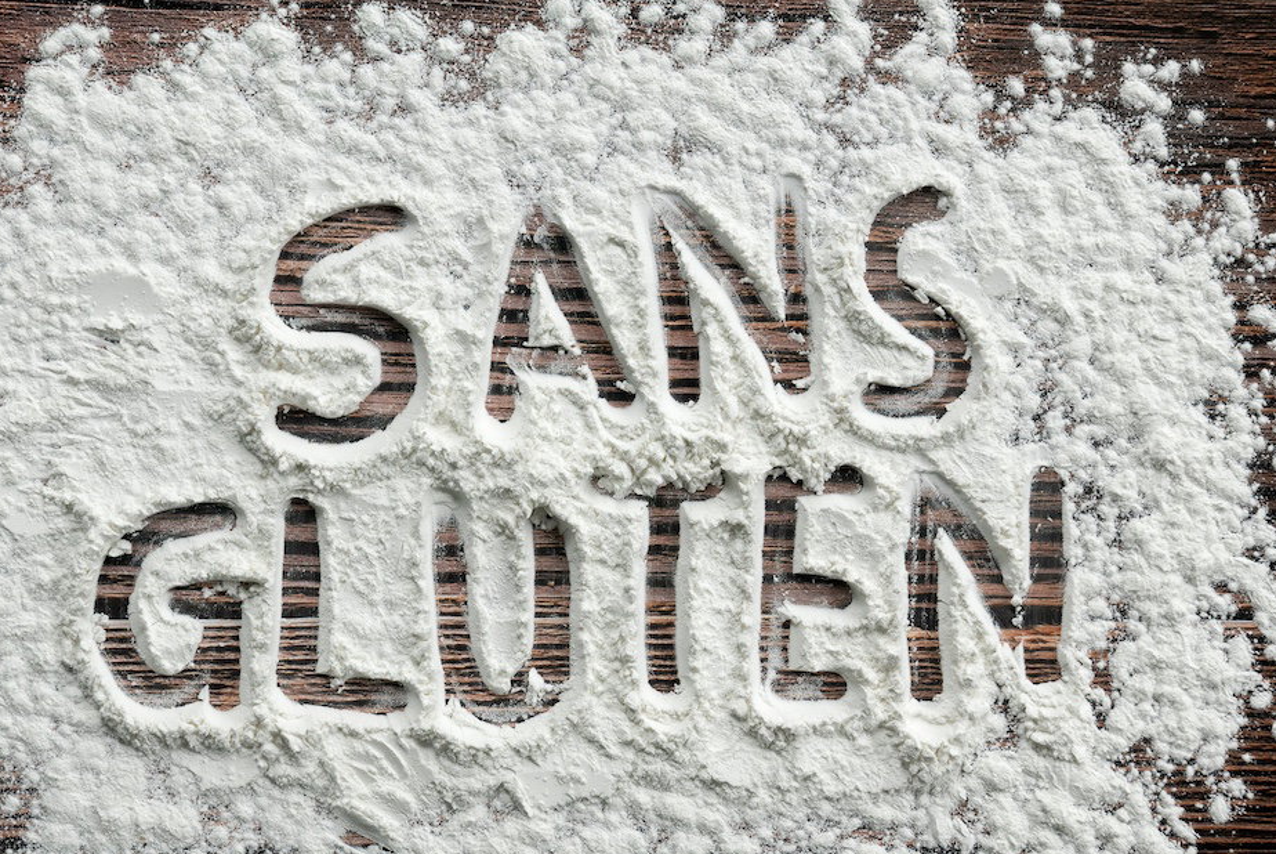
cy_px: 463
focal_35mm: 87
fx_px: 3087
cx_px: 598
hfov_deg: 23.4
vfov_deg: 15.7
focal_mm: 30.4
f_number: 4
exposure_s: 1/125
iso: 200
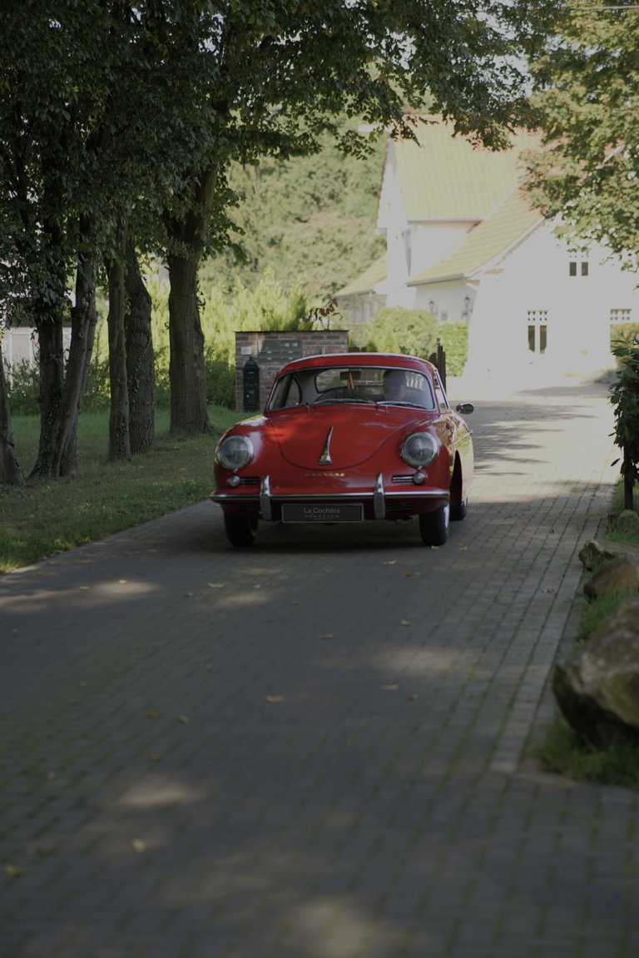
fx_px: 2262
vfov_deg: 23.9
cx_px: 320
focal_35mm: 85
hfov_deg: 16.1
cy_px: 479
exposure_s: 1/125
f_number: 2.2
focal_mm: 85
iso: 50
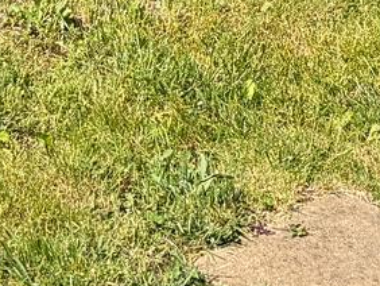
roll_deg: +2.9
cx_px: 241
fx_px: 1912
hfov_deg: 11.3
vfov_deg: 7.6
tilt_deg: -13.6
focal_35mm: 174
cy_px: -521
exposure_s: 1/2053
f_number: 1.78
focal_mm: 6.76
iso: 80
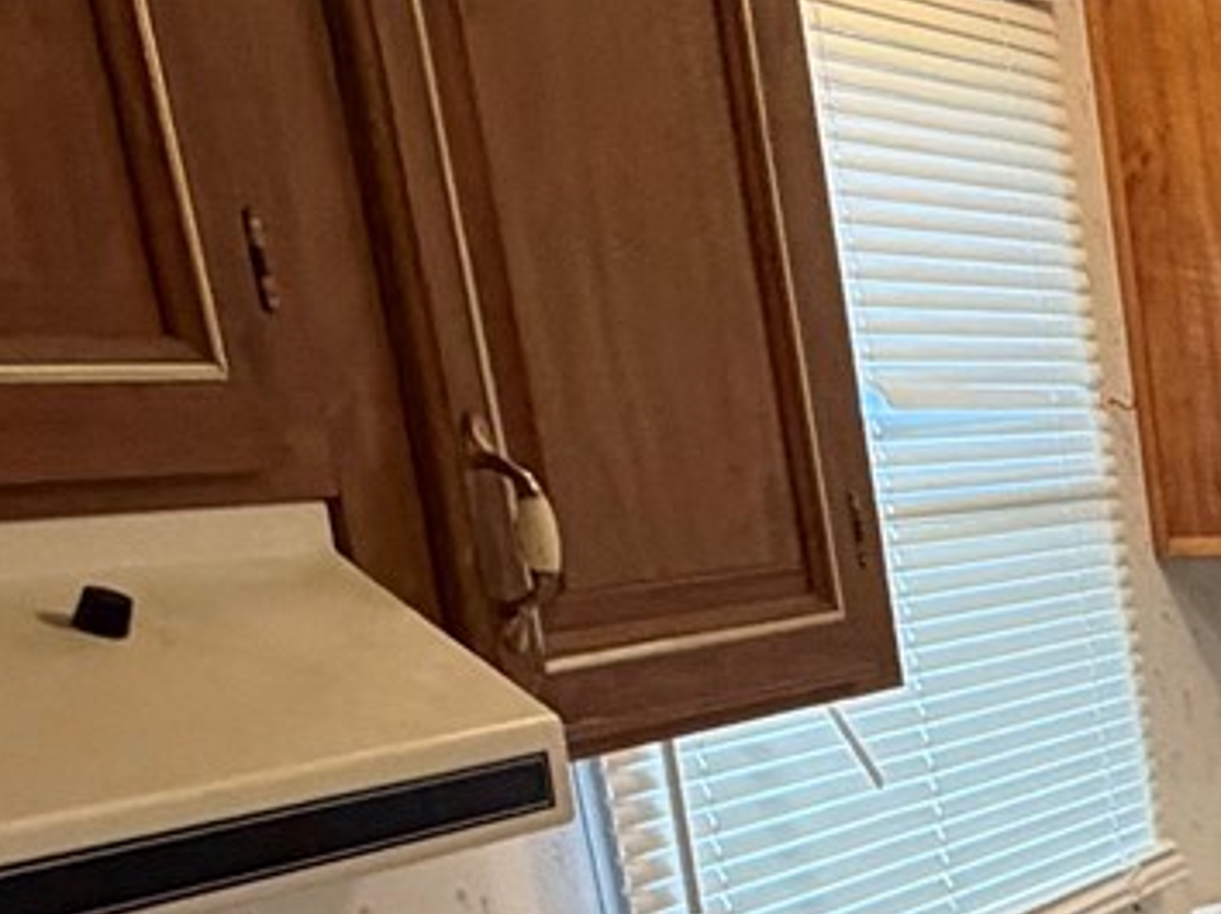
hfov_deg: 17.3
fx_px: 2855
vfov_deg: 16.8
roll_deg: -0.1
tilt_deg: -17.8
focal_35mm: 81
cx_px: 2466
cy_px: 1286
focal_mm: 2.22
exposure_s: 1/60
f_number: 2.2
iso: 320
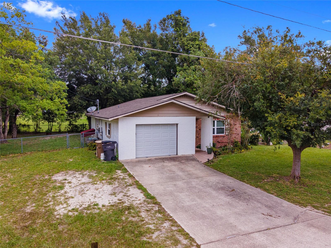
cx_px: 166
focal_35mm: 24
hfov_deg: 71.6
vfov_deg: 56.8
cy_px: 124
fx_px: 229
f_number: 2.8
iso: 100
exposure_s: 1/25
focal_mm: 4.5
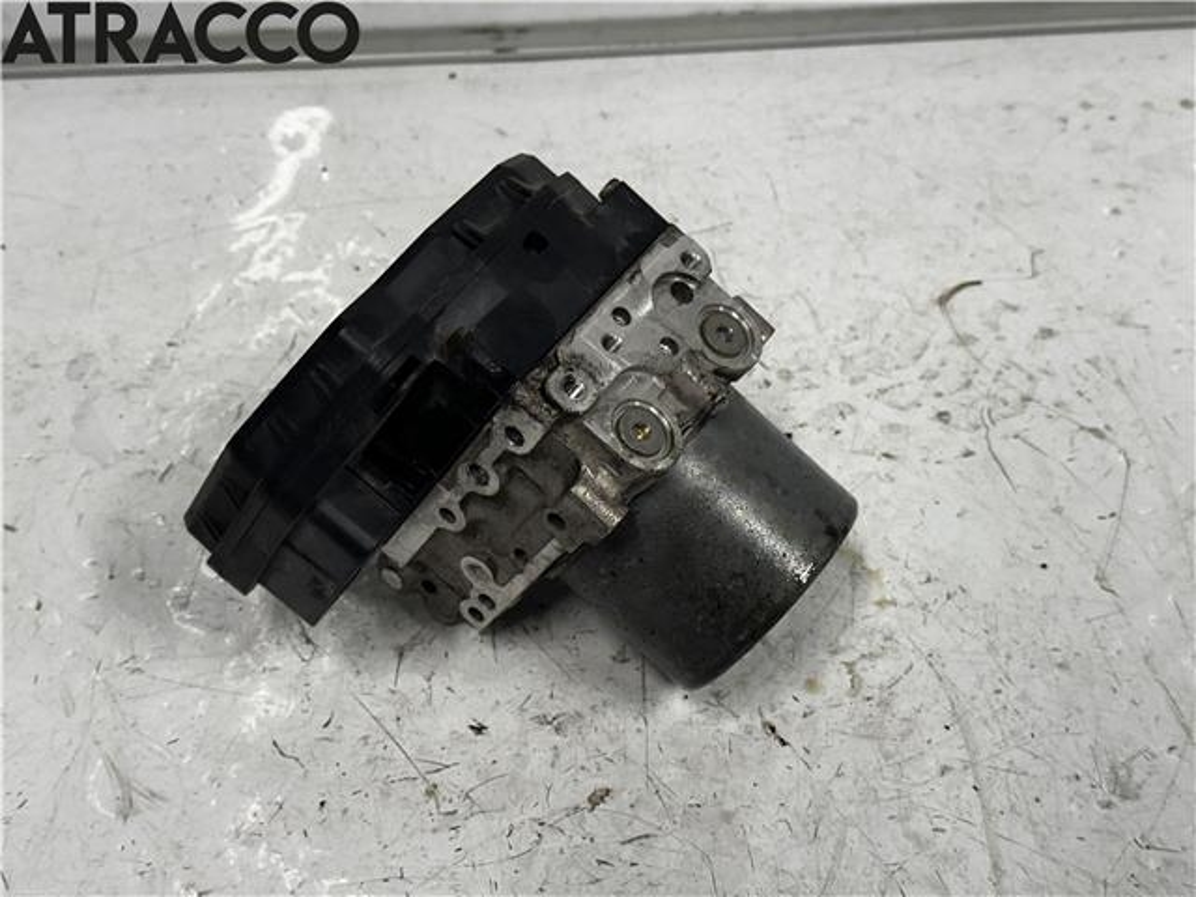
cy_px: 448
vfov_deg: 30.3
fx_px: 1658
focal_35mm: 48
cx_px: 598
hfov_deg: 39.7
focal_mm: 6.86
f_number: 1.78
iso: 160
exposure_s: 1/100
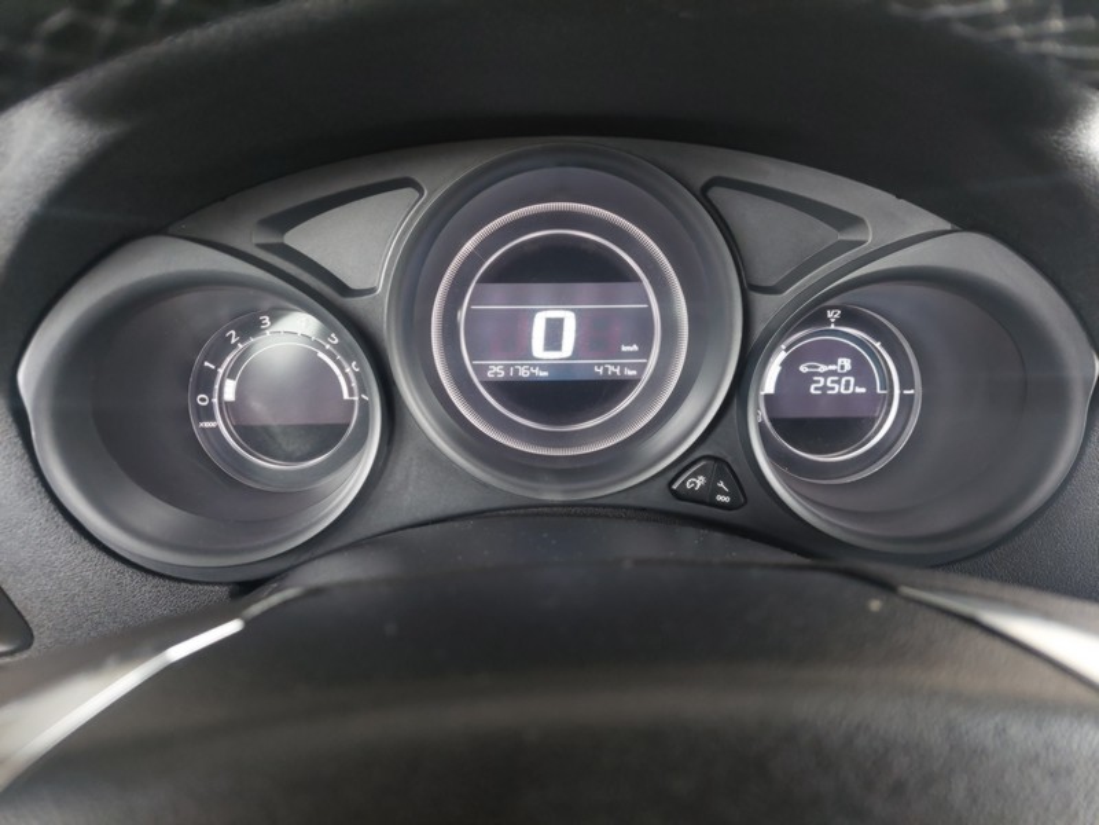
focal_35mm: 25
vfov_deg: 54.9
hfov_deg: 69.4
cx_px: 550
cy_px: 412
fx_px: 794
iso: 500
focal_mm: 5.23
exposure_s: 1/33
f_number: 1.8
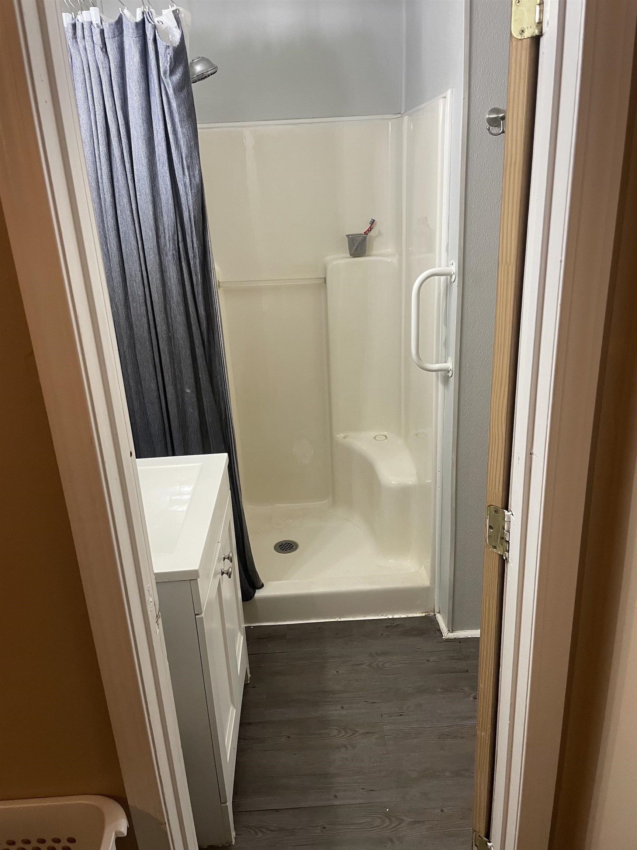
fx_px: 638
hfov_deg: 53.0
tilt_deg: -20.0
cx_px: 318
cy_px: 425
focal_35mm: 26
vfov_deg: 67.3
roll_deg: +2.4
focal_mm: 4.2
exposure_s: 1/60
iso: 200
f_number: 1.6
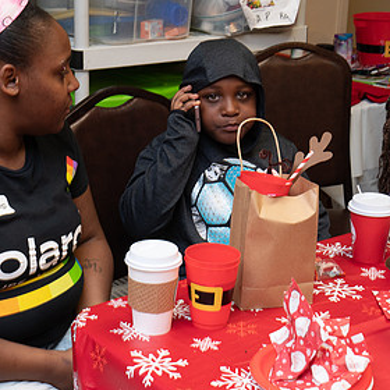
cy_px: 169
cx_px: 148
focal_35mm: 74
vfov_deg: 23.3
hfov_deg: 23.3
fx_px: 943
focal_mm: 42
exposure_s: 1/30
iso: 640
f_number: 7.1
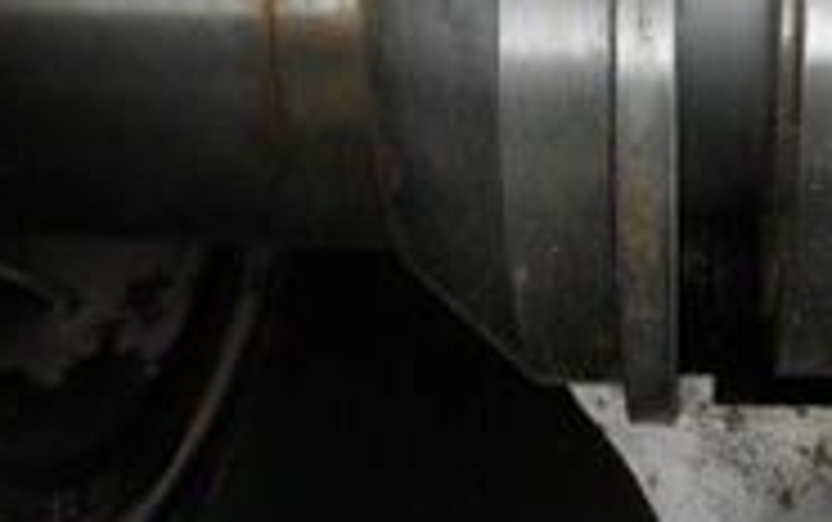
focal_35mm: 64
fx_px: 1453
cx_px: 702
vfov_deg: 19.5
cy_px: -45
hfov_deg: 30.9
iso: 64
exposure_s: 1/100
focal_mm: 5
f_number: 3
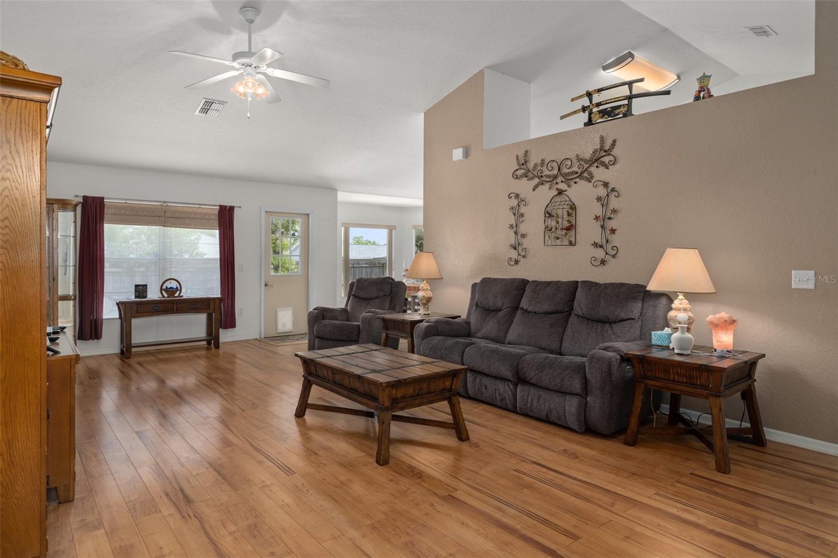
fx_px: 489
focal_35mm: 21
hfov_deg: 81.2
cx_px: 419
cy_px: 279
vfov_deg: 59.5
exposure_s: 1/2
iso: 320
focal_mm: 21
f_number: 8
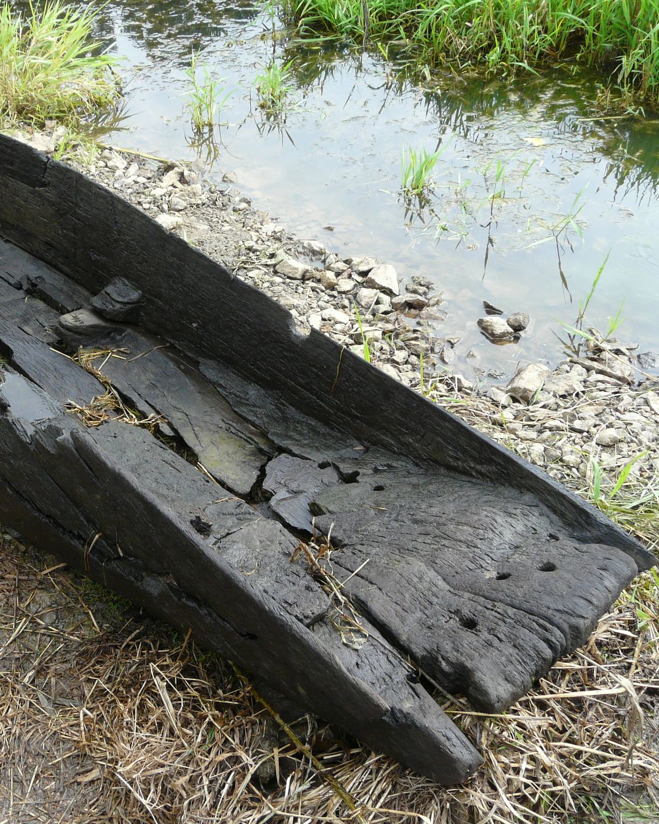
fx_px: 999
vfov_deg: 44.8
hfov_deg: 35.7
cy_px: 414
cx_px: 171
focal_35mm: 41
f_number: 4
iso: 100
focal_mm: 5
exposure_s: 1/125
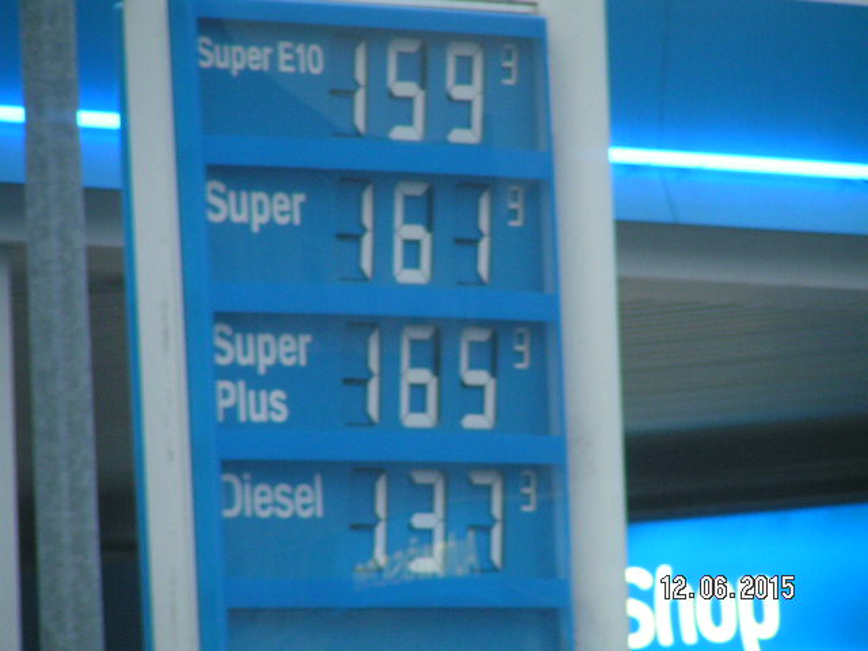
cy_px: 326
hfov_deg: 5.2
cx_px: 434
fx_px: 9529
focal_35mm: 380
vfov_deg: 3.9
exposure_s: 1/50
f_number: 3.5
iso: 200
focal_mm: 58
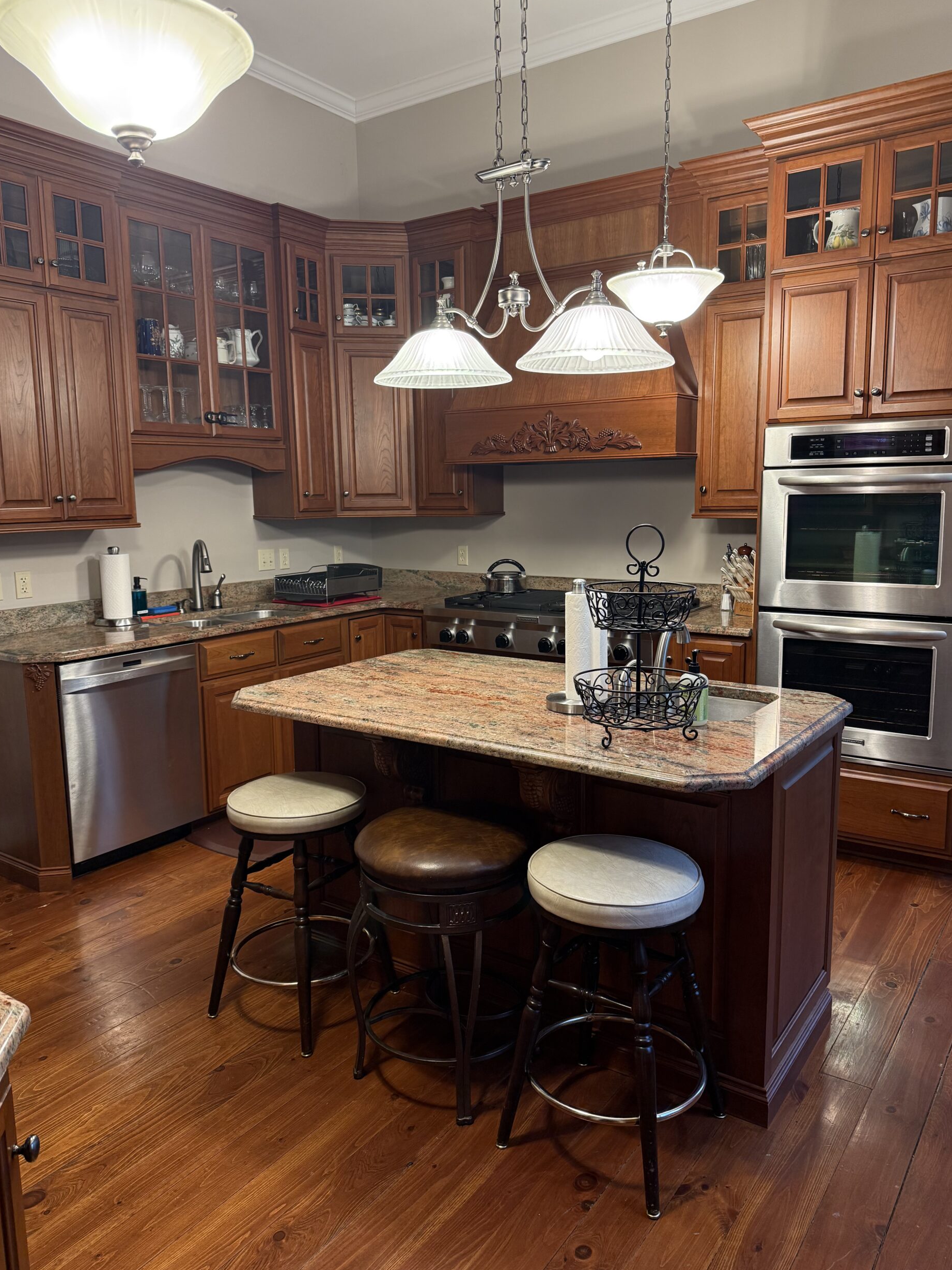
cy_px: 625
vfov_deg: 69.4
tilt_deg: -8.0
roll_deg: +0.4
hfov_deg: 54.9
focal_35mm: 25
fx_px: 917
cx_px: 484
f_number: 1.78
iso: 200
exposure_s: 1/60
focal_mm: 6.76
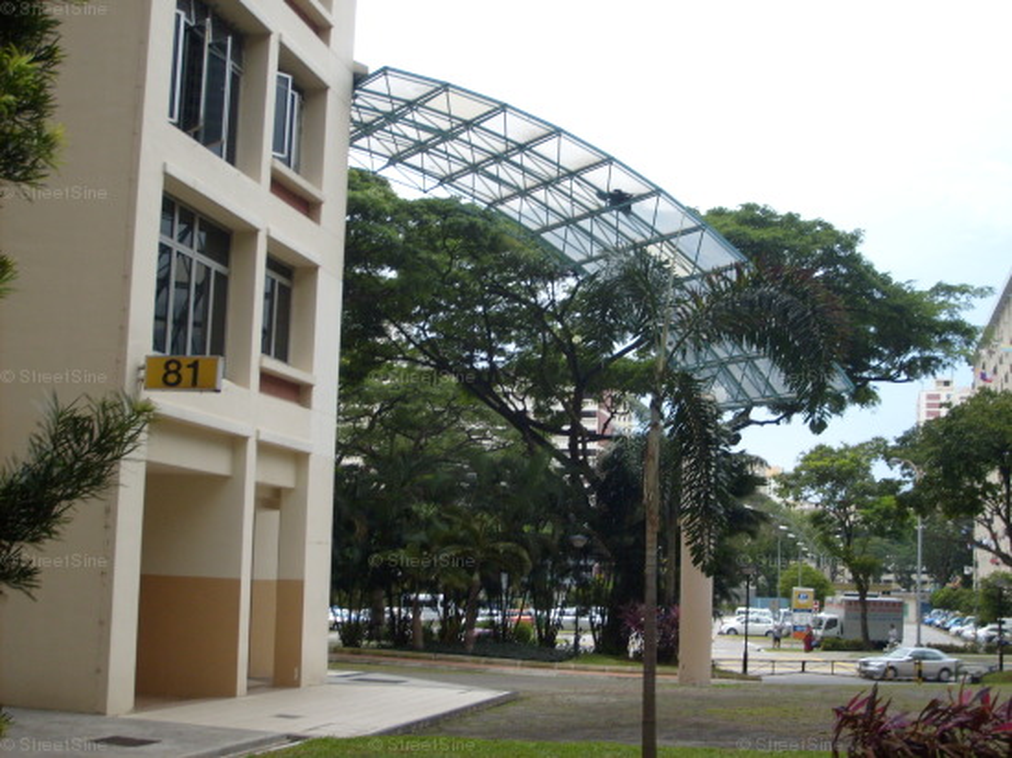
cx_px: 506
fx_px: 1520
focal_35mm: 52
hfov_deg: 36.8
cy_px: 379
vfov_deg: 28.0
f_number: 8.4
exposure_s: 1/90
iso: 80
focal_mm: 8.7
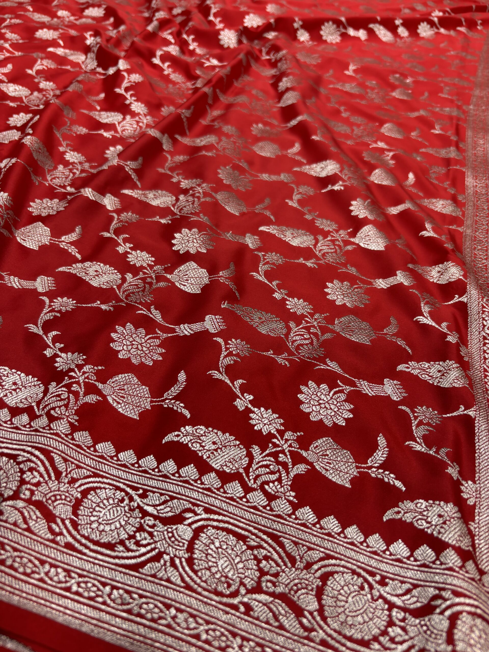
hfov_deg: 53.1
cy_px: 326
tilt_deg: -47.3
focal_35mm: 26
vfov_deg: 67.3
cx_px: 244
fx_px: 490
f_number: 1.6
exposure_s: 1/50
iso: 80
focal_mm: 5.96
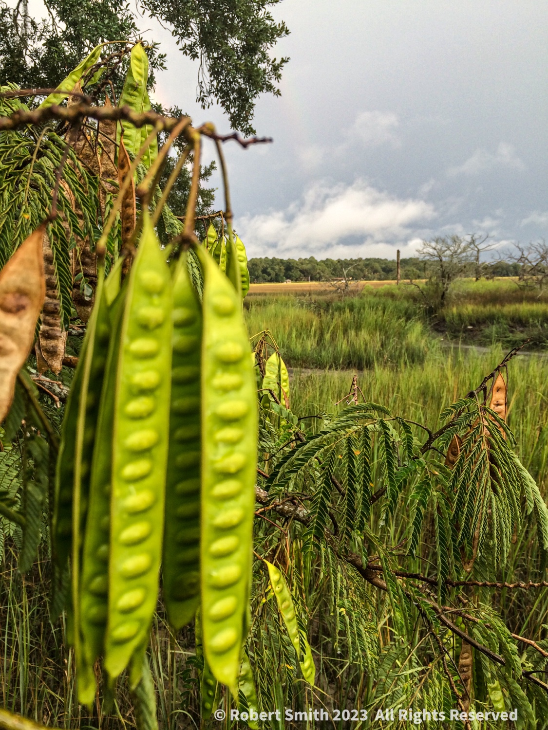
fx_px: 612
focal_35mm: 29
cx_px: 274
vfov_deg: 61.7
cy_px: 365
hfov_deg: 48.2
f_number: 2.2
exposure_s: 1/120
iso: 32
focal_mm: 4.15
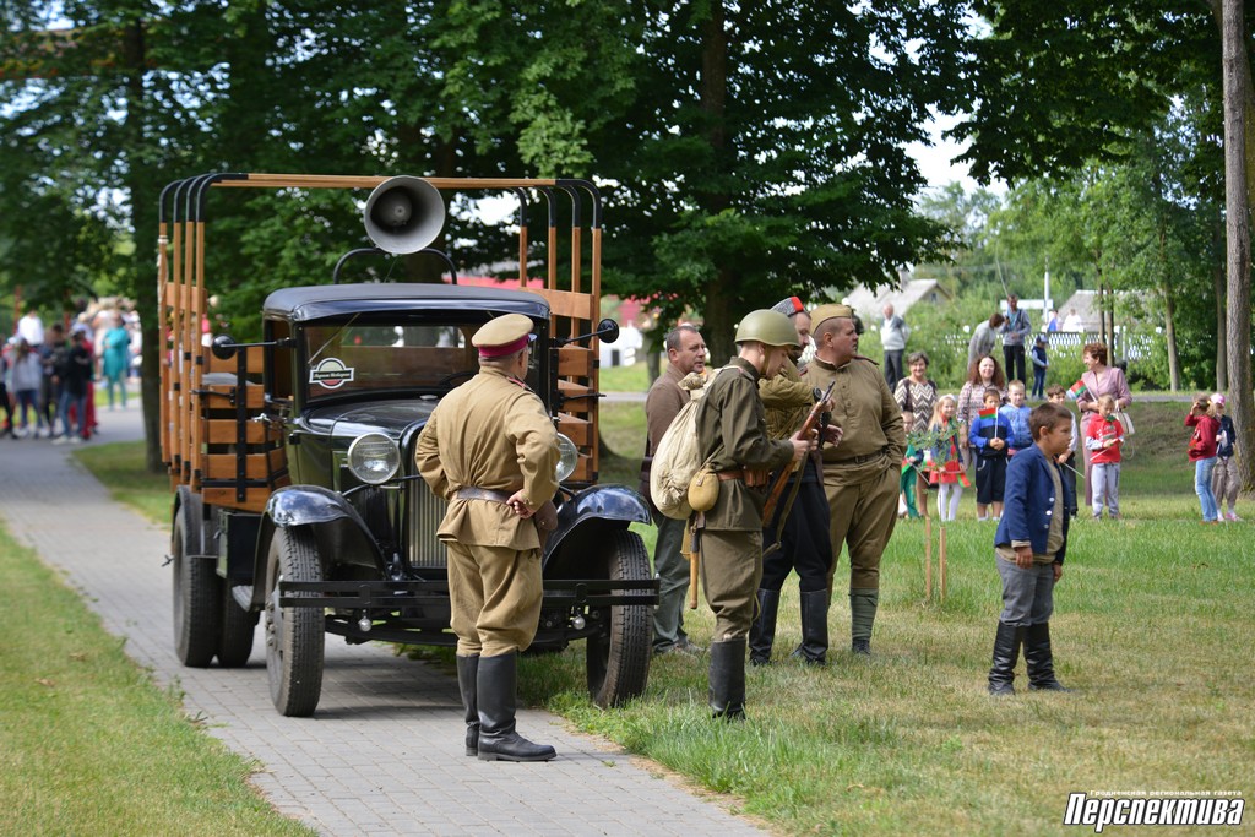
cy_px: 418
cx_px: 628
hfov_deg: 17.6
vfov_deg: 11.8
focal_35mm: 116
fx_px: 4044
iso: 640
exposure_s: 1/800
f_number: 5
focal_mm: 116
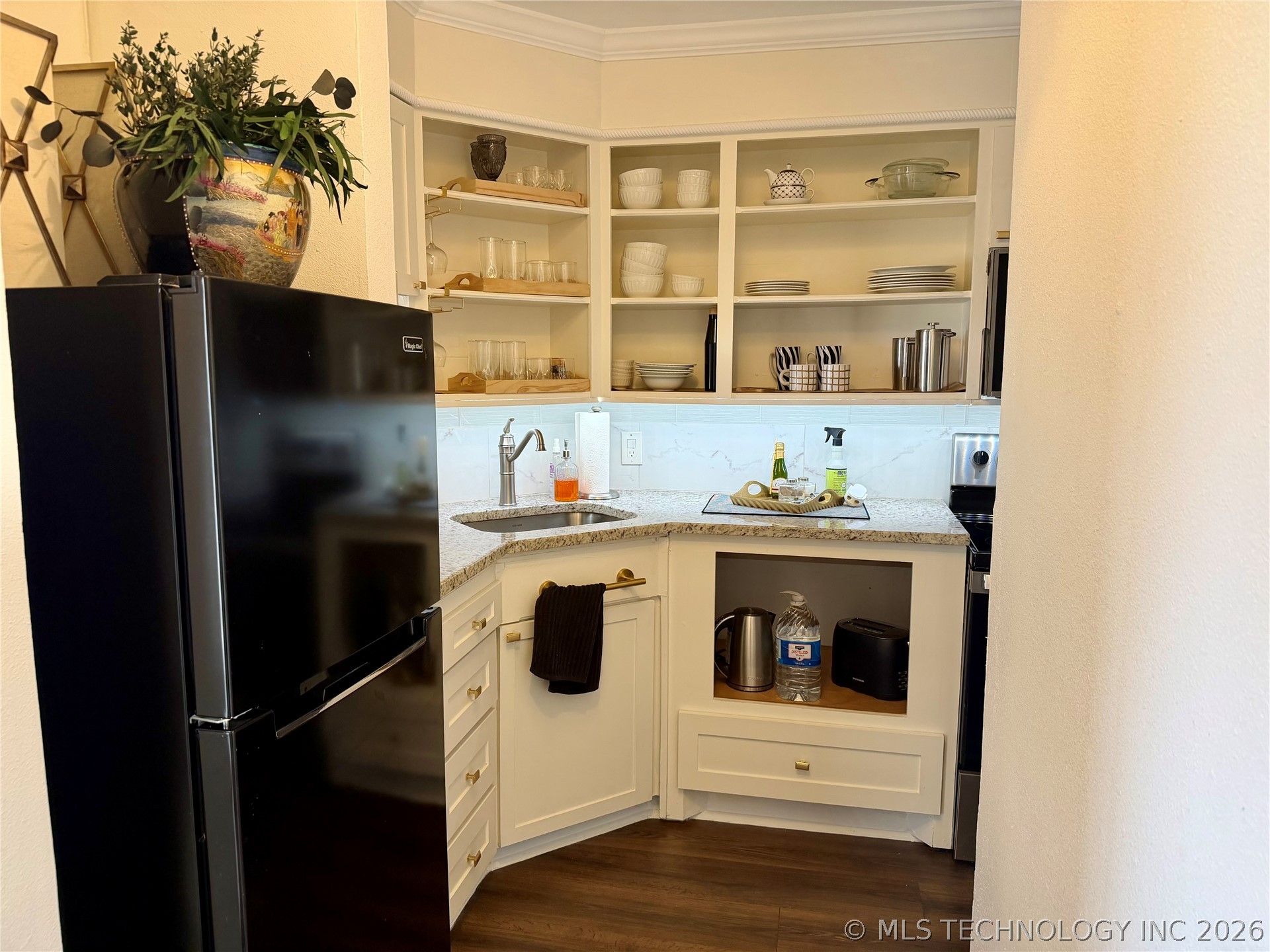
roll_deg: +0.1
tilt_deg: -6.3
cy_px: 476
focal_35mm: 24
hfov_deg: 71.6
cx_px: 635
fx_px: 881
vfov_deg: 56.8
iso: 160
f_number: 1.78
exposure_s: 1/60
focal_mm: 6.76
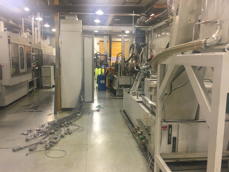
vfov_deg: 48.2
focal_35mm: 29
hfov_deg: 61.7
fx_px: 192
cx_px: 114
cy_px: 86
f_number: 2.2
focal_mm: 4.15
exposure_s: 1/33
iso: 125
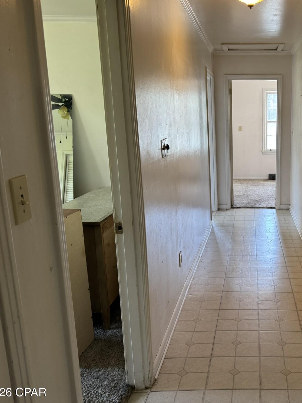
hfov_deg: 40.7
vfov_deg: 55.3
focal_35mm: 33
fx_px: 384
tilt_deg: -12.1
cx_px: 253
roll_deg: +0.6
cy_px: 203
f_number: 1.78
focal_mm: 6.76
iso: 160
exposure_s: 1/120
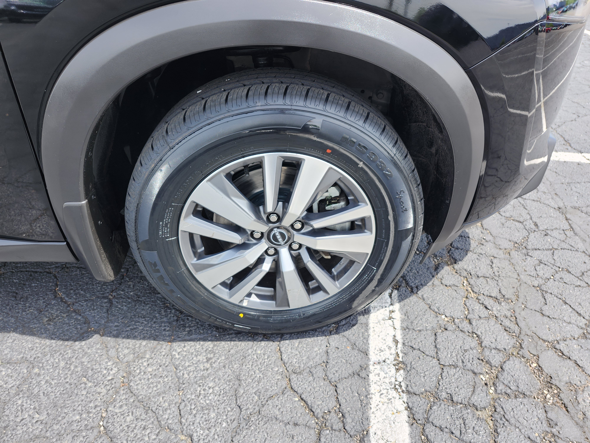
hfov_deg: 73.9
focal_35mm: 23
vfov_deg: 58.9
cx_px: 295
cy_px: 222
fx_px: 392
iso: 25
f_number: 1.8
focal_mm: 5.54
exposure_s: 1/318
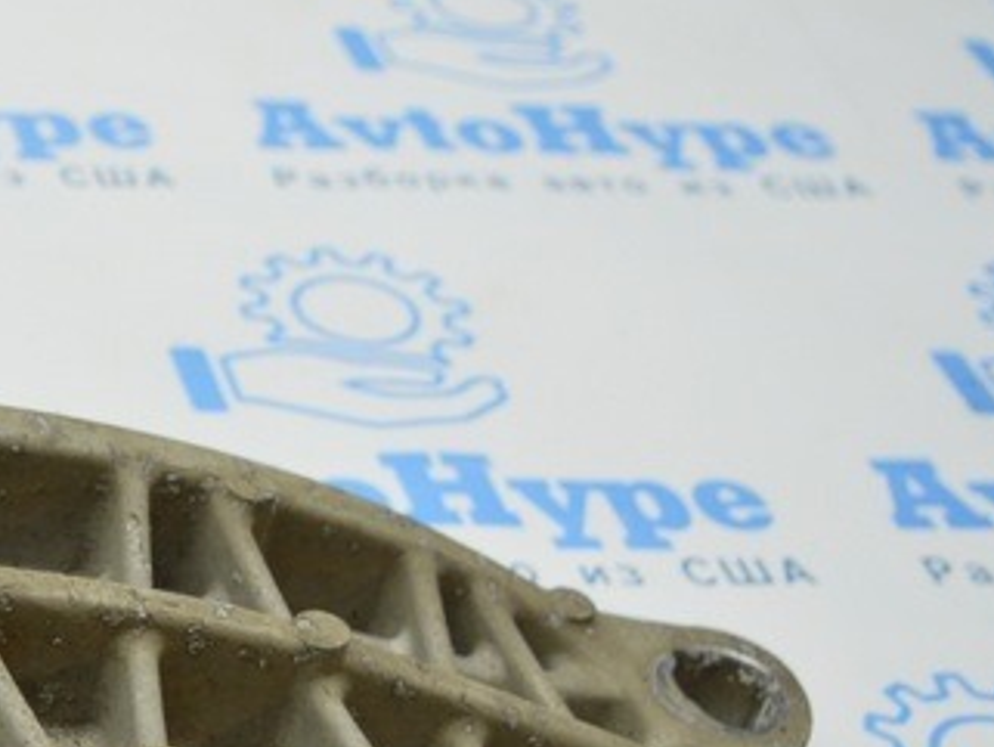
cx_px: -449
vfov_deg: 15.2
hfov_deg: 18.3
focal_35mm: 97
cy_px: 597
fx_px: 2773
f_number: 3.8
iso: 400
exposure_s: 1/60
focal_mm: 21
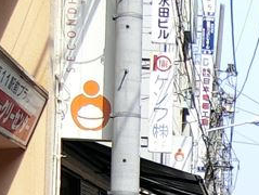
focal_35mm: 127
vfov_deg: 11.2
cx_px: 427
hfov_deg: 14.2
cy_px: 291
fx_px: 952
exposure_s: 1/160
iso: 80
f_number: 6.9
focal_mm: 4.06
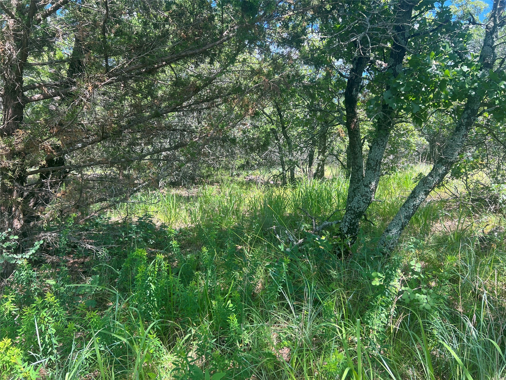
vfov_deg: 53.1
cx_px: 253
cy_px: 190
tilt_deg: -3.4
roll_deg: -0.6
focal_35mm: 26
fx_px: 380
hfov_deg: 67.3
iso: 50
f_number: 1.5
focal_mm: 5.7
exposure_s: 1/506
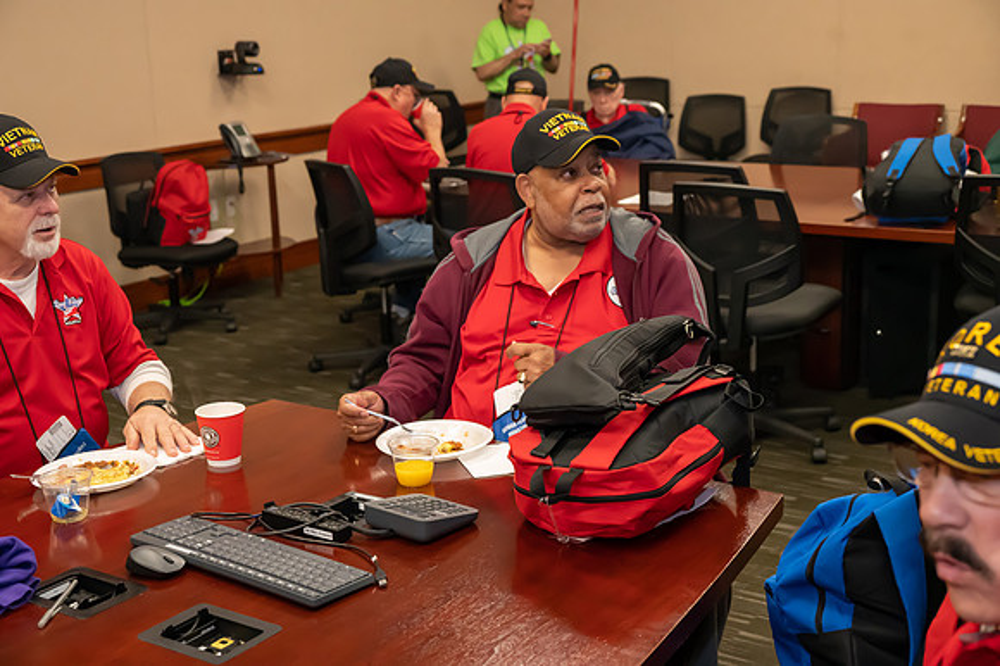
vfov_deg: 28.6
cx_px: 500
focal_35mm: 47
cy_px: 333
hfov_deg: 41.9
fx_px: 1305
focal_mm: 47
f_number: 5.3
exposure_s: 1/160
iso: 10000
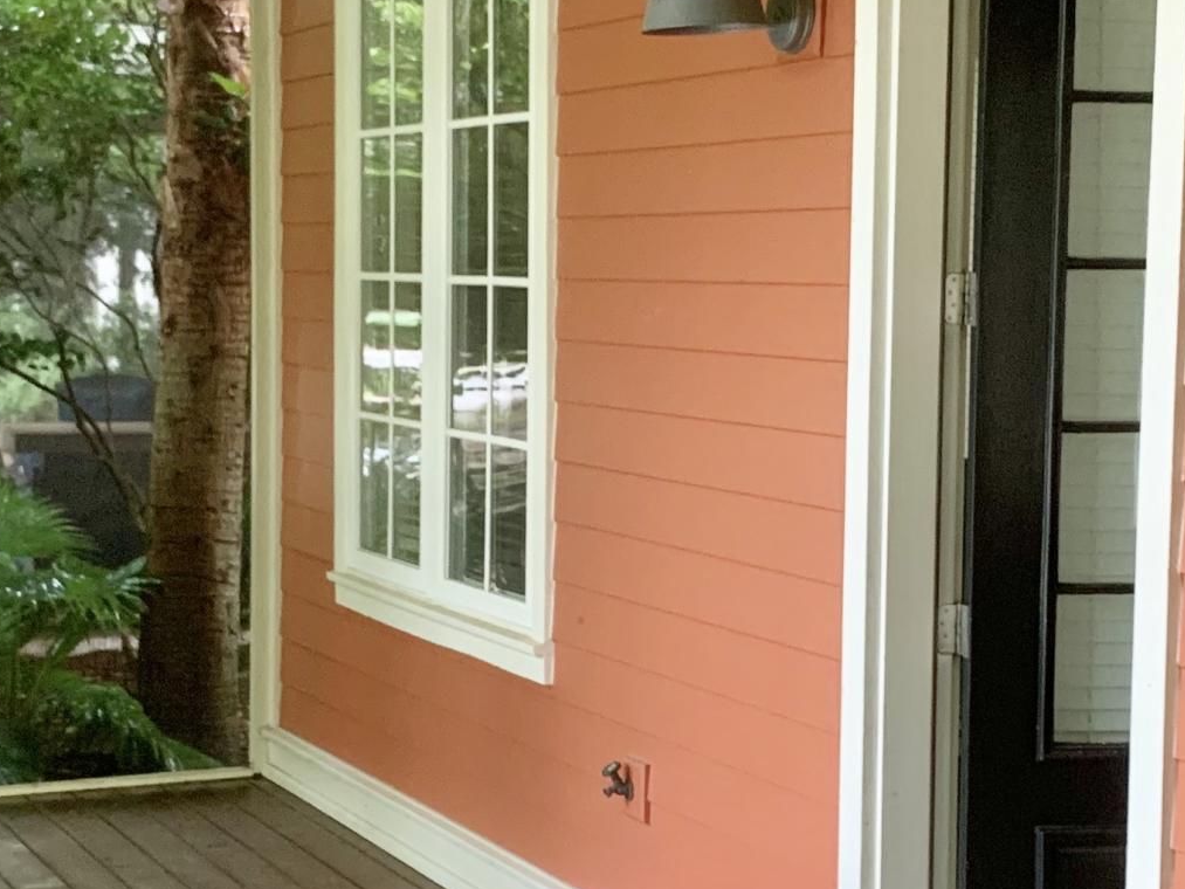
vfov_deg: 19.1
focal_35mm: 77
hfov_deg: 25.3
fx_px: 2636
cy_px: 537
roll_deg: -0.8
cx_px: 670
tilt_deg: -5.3
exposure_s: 1/41
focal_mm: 4.25
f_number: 1.8
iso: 400
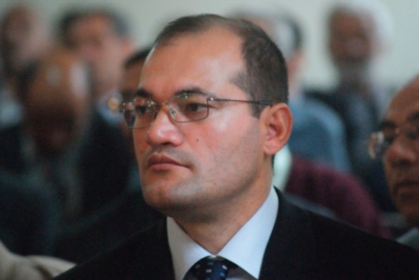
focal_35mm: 300
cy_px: 140
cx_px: 210
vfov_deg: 4.6
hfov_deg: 6.9
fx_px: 3495
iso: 3200
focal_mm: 200
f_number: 5.6
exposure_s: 1/80
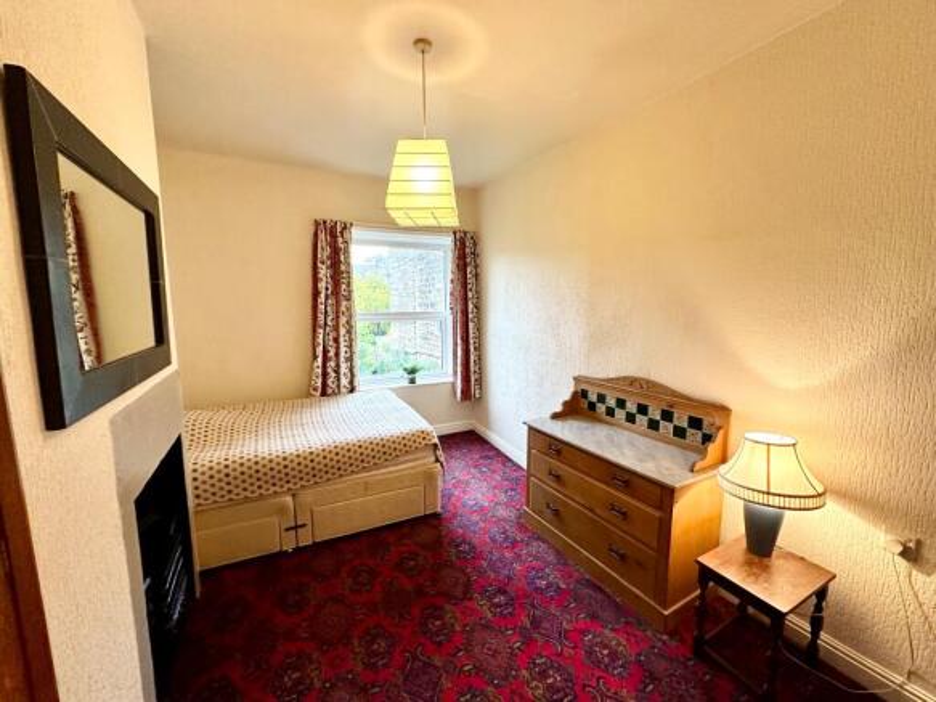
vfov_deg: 85.7
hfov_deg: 102.1
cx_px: 468
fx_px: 378
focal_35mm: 14
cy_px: 351
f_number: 2.2
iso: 250
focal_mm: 2.22
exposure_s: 1/100
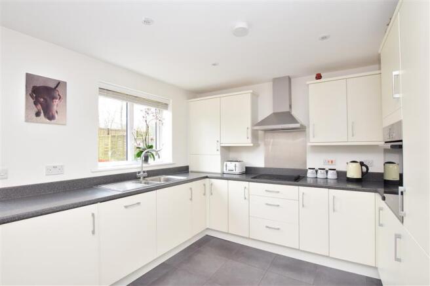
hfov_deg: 95.0
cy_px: 143
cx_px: 215
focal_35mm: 16
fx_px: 197
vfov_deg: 72.0
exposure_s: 1/10
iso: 640
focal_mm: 11
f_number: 10
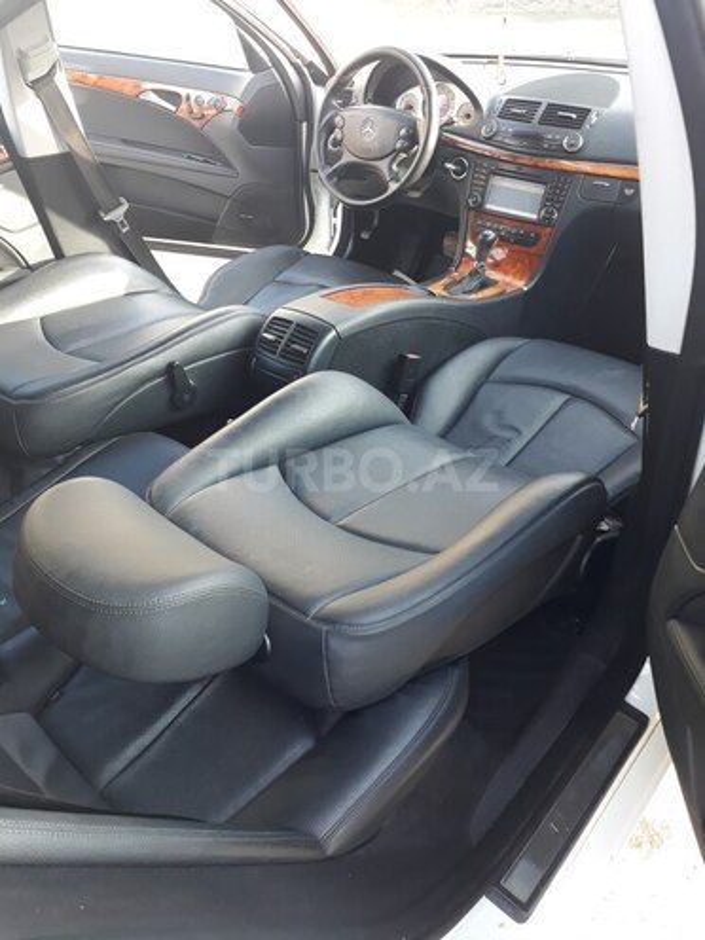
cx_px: 352
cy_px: 470
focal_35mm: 27
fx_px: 733
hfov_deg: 51.4
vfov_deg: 65.3
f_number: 1.9
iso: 64
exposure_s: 1/33
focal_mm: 3.6
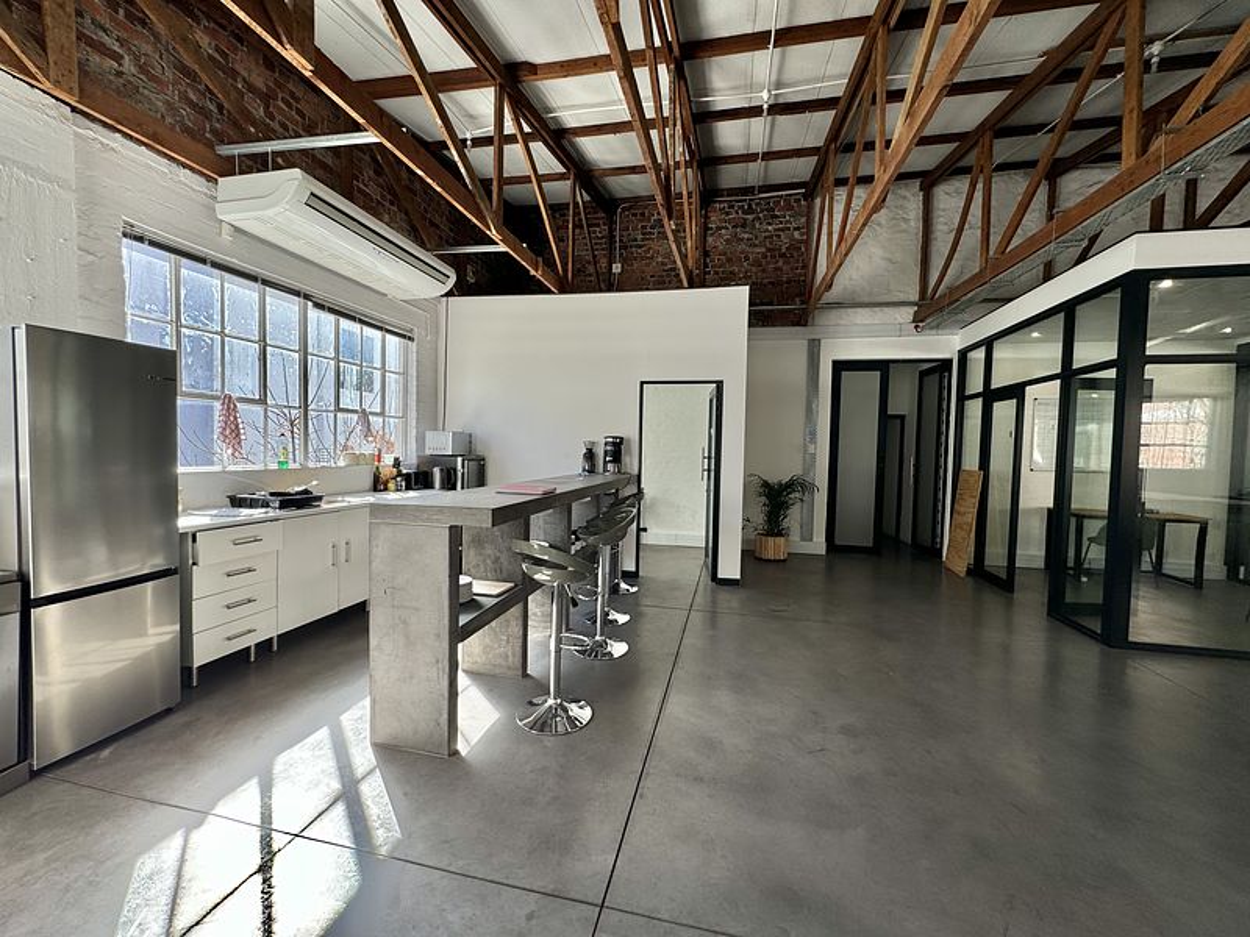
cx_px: 625
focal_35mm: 14
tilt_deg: -3.5
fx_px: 506
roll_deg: -1.2
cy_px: 468
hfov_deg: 102.1
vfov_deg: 85.7
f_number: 2.2
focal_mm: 2.22
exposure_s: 1/153
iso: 40
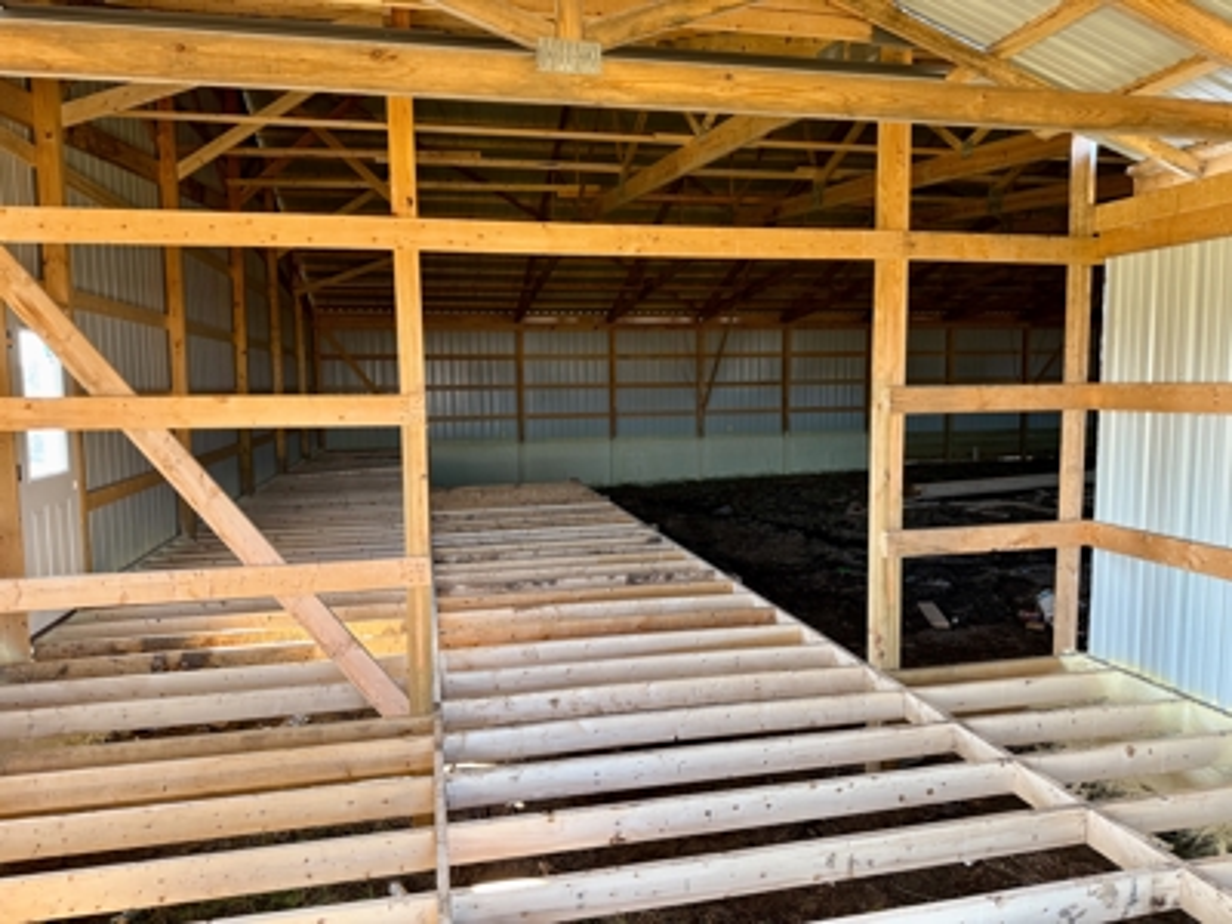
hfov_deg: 71.6
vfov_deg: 56.8
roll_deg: +0.9
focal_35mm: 24
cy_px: 462
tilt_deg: -6.4
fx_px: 854
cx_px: 616
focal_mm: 6.76
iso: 200
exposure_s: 1/121
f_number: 1.78
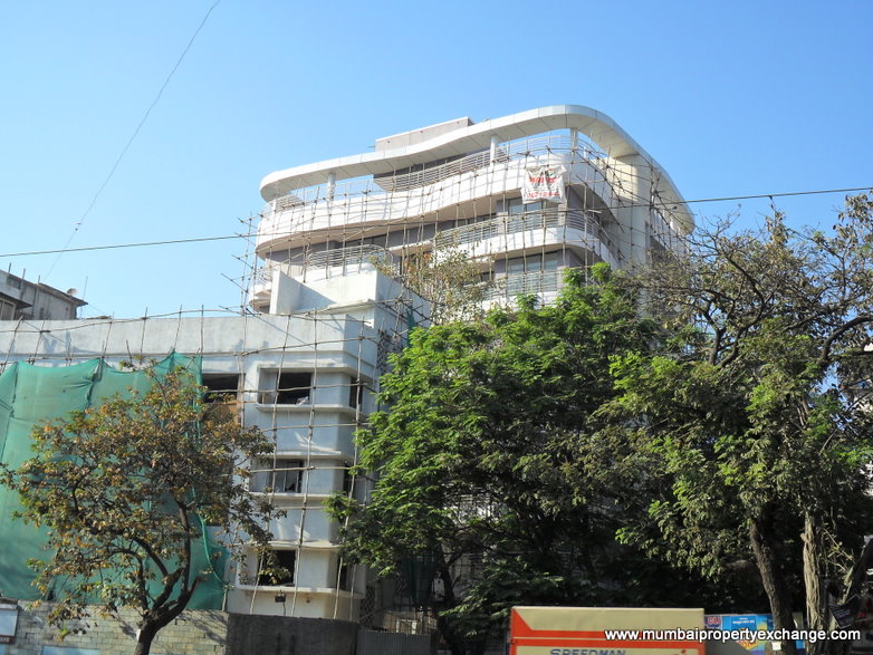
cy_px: 327
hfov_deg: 42.1
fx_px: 1135
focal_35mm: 45
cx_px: 436
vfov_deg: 32.2
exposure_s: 1/350
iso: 100
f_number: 4.5
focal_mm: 7.8
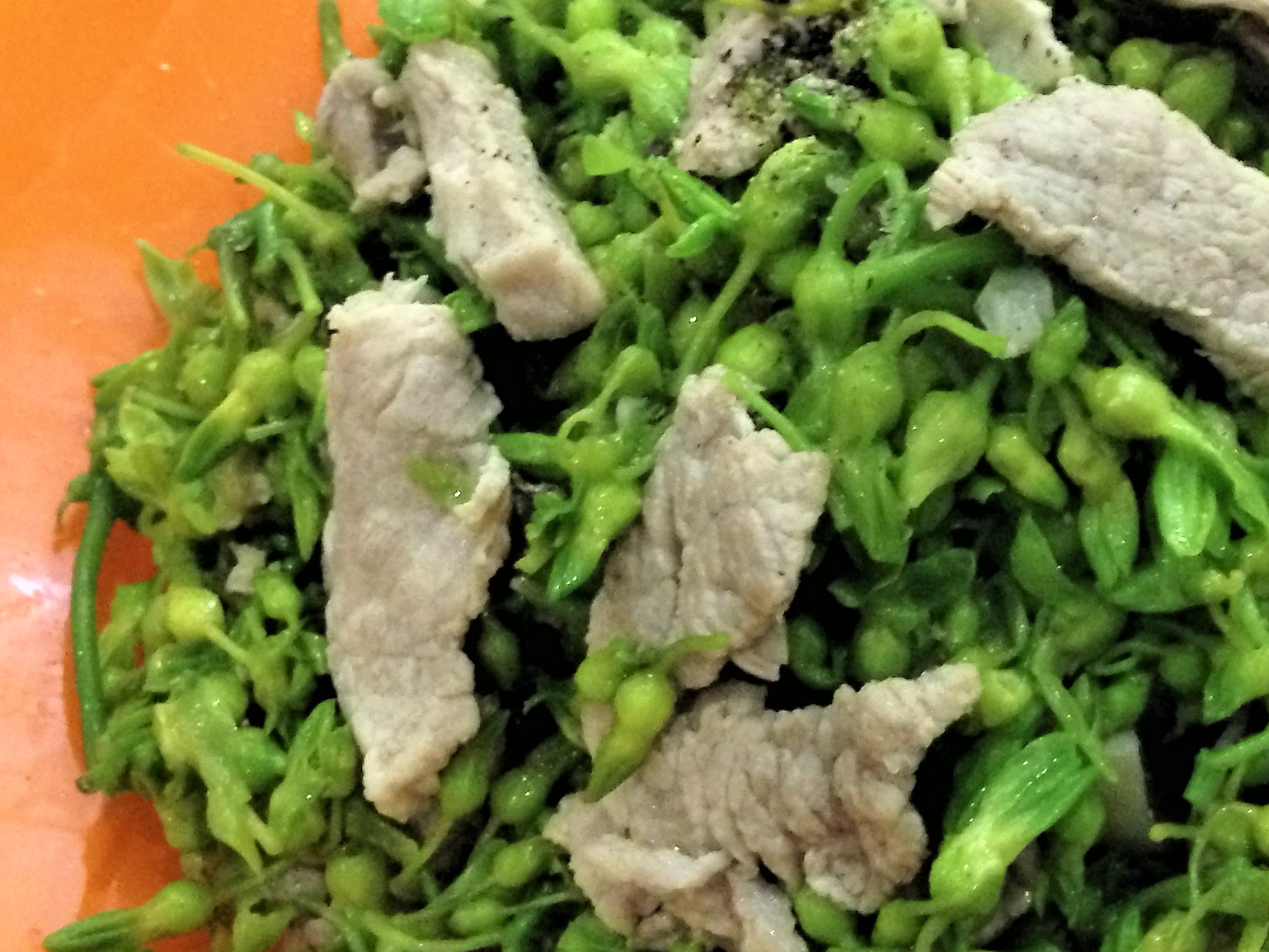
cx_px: 942
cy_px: 605
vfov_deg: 21.0
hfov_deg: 27.4
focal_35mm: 70
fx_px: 2566
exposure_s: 1/15
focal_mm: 4.12
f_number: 2.4
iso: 400
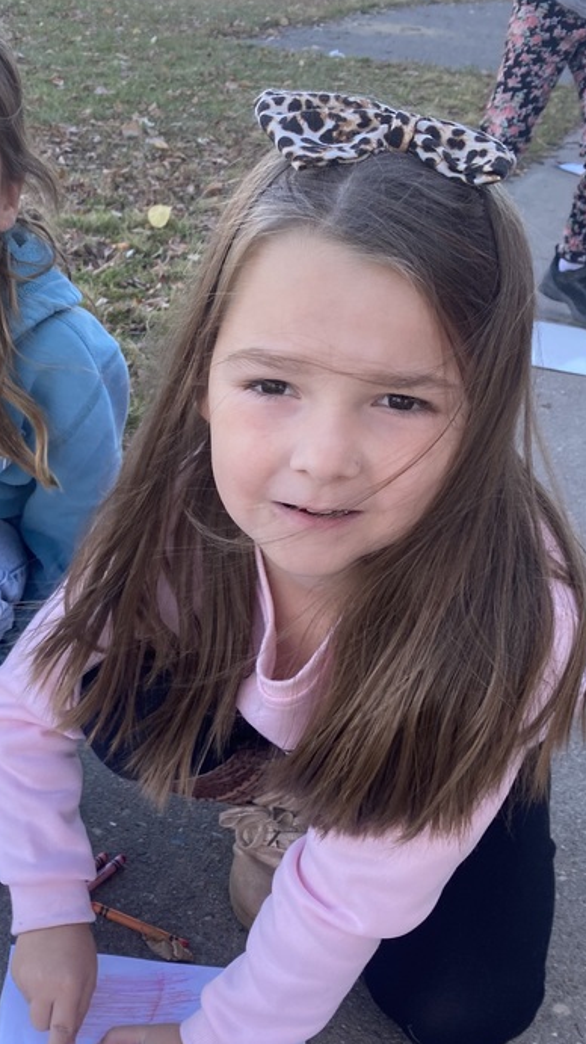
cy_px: 693
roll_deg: -6.7
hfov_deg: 27.2
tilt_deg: -34.3
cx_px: 48
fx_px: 1162
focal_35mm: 42
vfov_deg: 47.6
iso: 32
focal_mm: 4.25
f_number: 1.8
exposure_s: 1/190
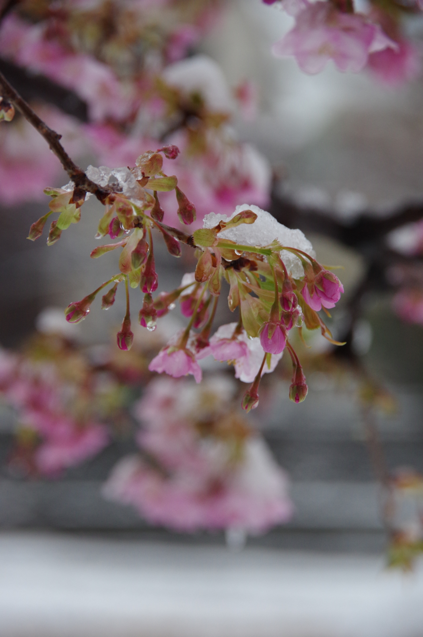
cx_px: 212
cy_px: 318
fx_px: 3566
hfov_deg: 6.8
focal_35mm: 202
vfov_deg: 10.2
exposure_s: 1/200
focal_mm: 135
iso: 800
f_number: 5.6
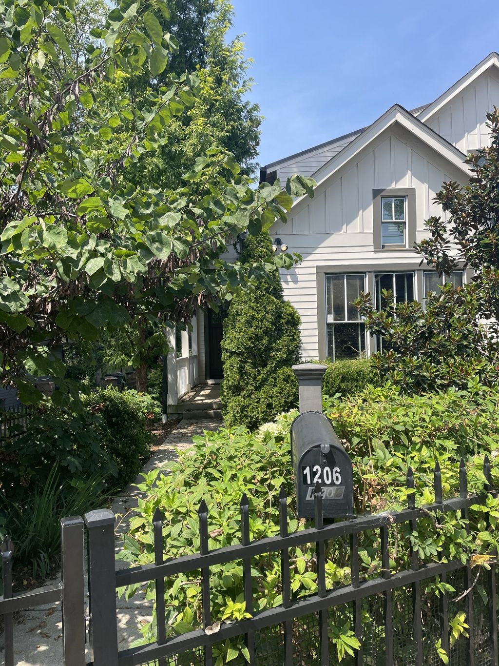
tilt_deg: +2.5
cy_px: 333
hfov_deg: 53.1
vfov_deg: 67.3
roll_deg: +2.3
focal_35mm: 26
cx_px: 250
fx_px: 500
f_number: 1.6
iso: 32
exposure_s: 1/1531
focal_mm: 4.2
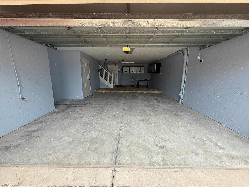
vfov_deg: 85.7
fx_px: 101
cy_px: 94
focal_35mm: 14
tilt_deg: -10.2
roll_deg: -0.8
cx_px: 124
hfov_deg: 102.1
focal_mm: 2.22
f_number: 2.2
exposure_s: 1/99
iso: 50
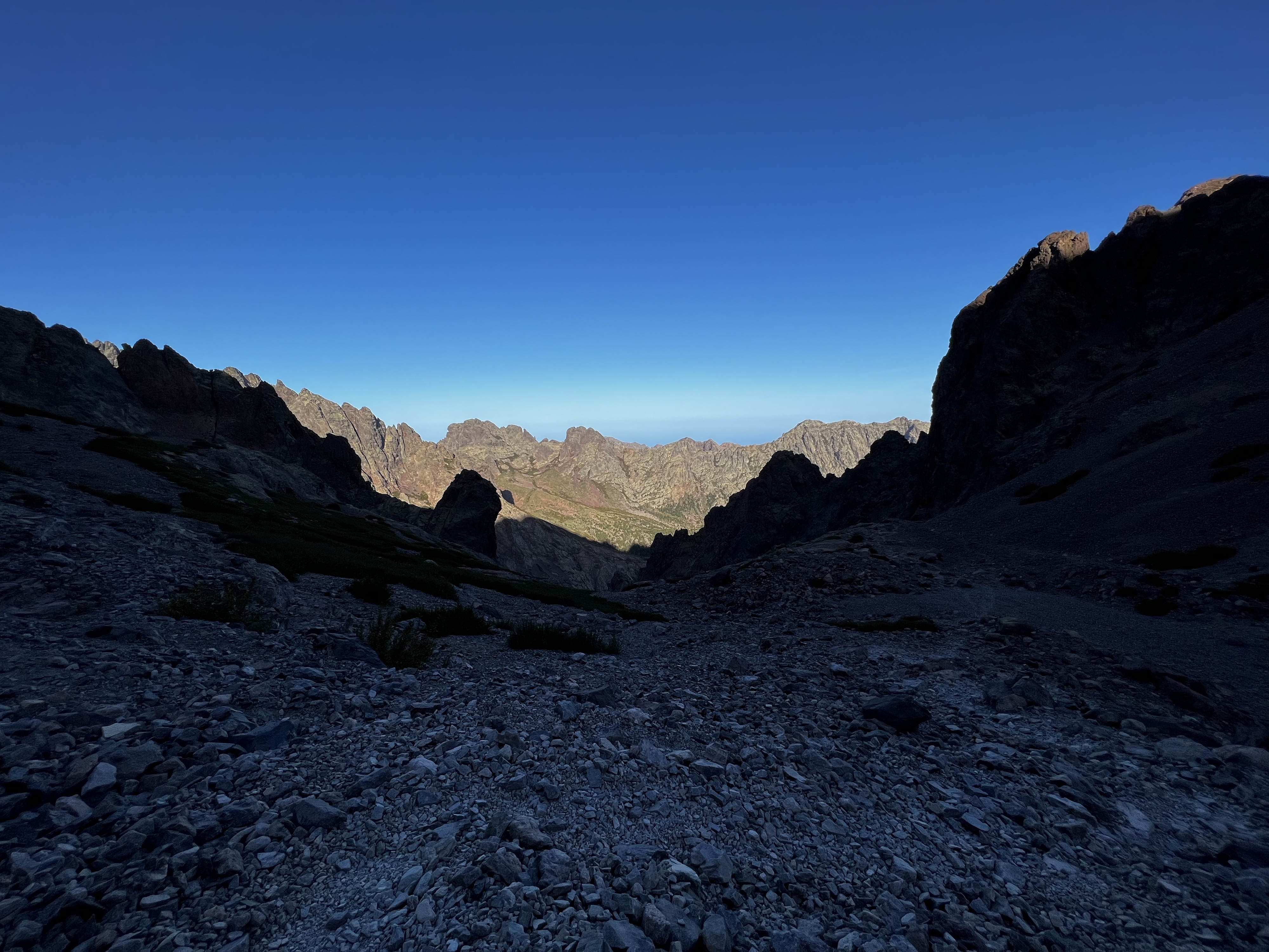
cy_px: 476
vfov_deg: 89.9
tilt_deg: -6.6
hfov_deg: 106.2
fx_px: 477
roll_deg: +1.2
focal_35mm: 13
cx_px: 634
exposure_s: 1/1727
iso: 32
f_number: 1.8
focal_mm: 1.57
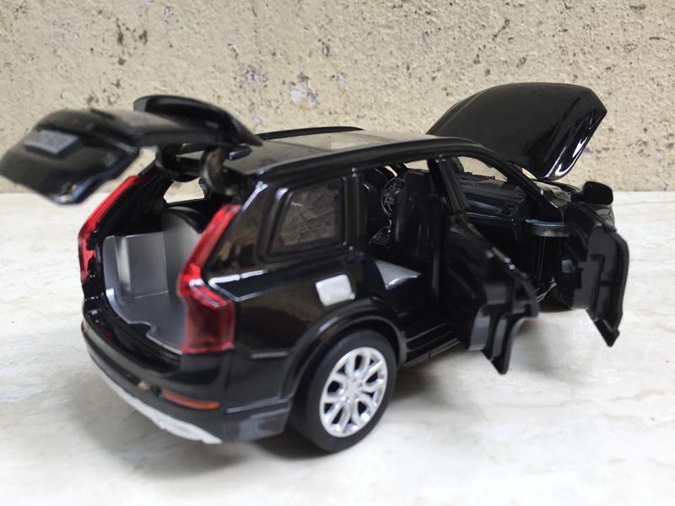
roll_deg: +0.7
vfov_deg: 48.2
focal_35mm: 29
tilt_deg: -19.8
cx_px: 338
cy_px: 253
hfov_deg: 61.7
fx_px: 565
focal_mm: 4.15
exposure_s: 1/100
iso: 40
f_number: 2.2
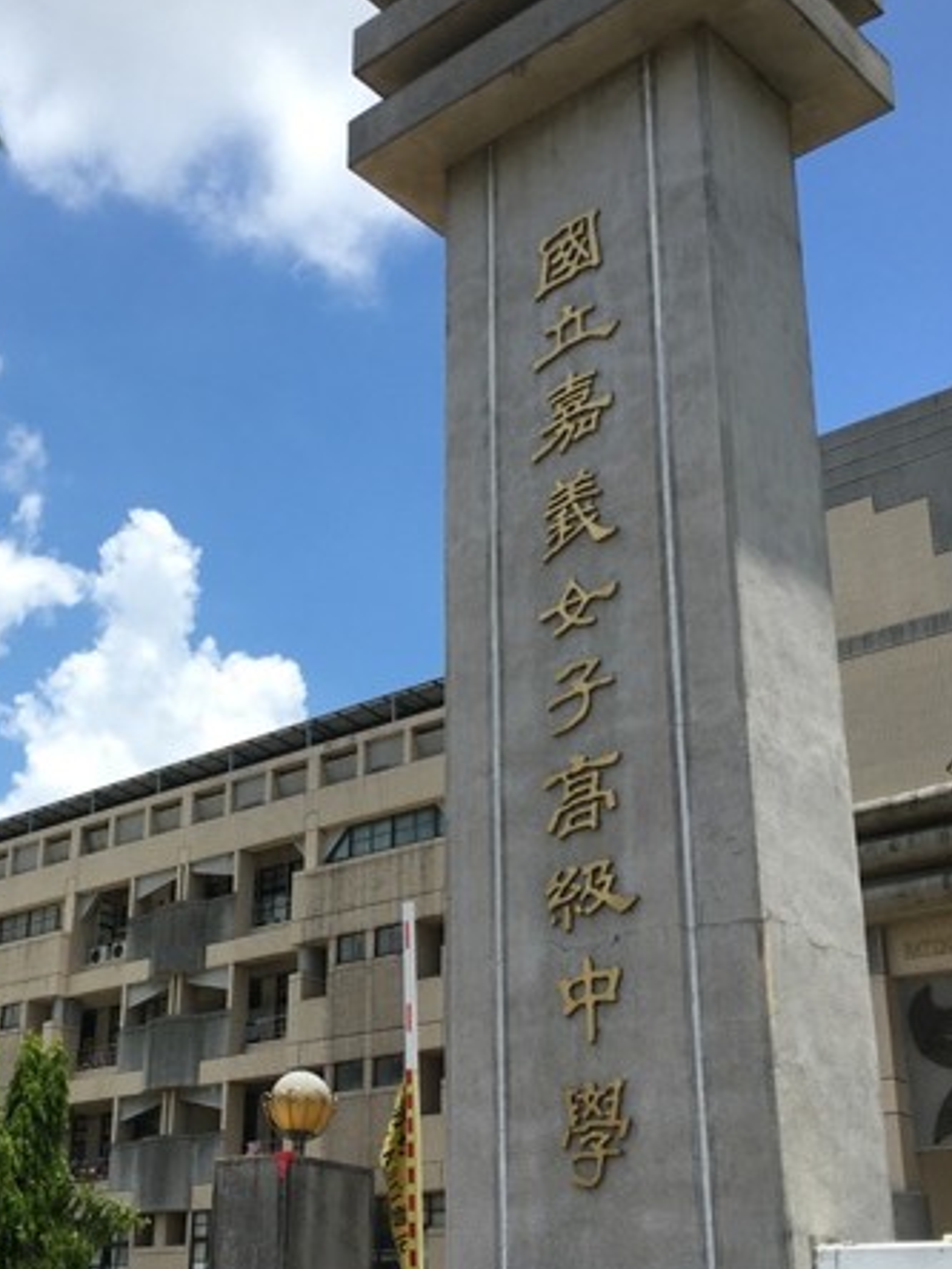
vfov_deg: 40.4
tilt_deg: +25.5
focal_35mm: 47
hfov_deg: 30.5
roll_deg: -2.2
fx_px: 1723
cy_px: 672
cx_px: 274
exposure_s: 1/1508
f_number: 2.2
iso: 25
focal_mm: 4.15
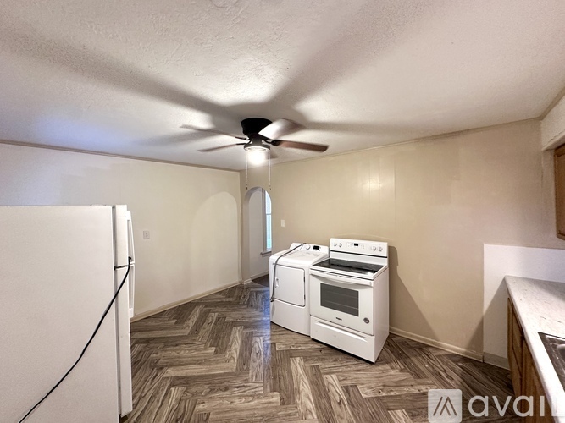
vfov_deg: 85.7
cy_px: 212
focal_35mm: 14
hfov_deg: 102.1
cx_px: 282
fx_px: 228
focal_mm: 2.22
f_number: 2.2
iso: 320
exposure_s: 1/60
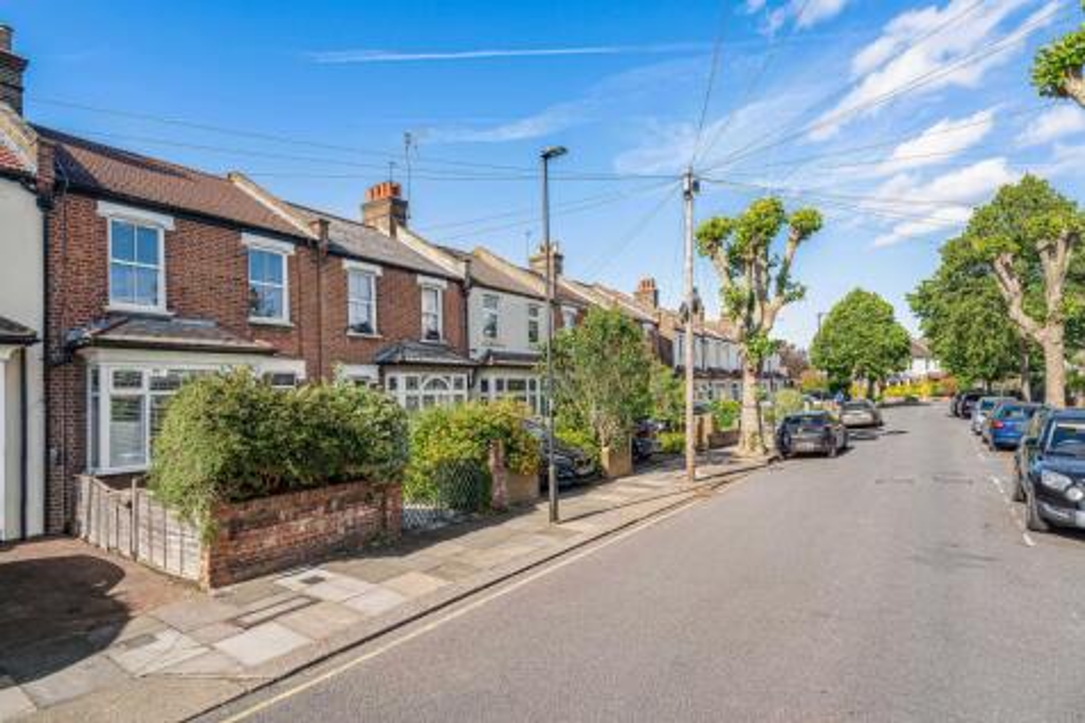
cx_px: 542
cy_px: 362
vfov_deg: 67.3
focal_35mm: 18
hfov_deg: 90.0
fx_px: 542
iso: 200
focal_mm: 18
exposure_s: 1/320
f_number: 8
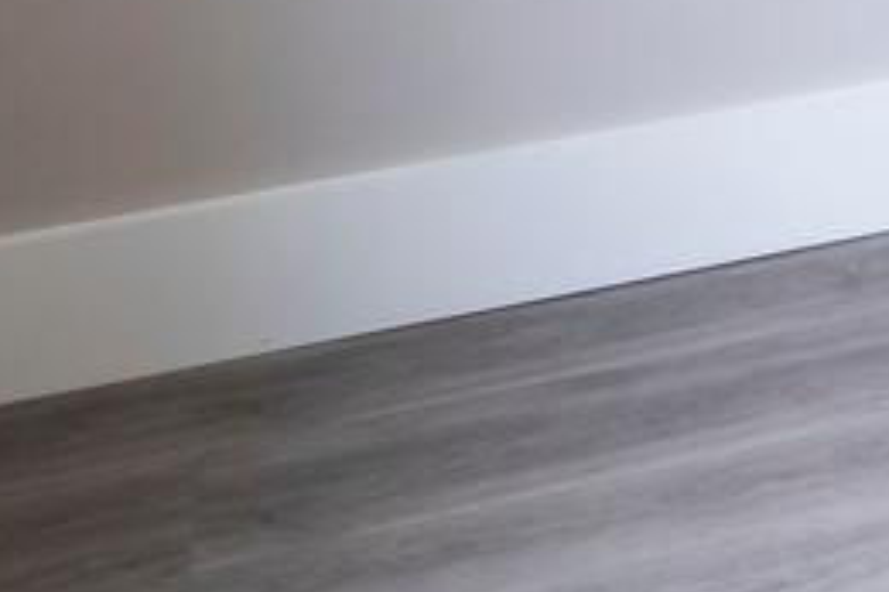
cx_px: 2202
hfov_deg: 12.4
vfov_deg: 9.2
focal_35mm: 126
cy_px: -1056
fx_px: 3109
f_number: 9
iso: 320
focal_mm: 16
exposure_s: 1/80
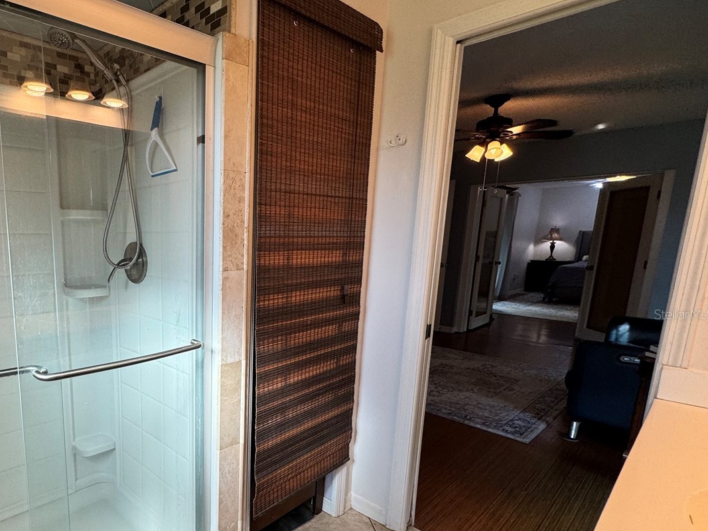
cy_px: 314
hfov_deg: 74.0
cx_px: 186
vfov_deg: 63.0
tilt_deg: -10.0
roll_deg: +0.2
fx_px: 429
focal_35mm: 21
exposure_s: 1/120
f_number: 2.2
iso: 80
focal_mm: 2.22
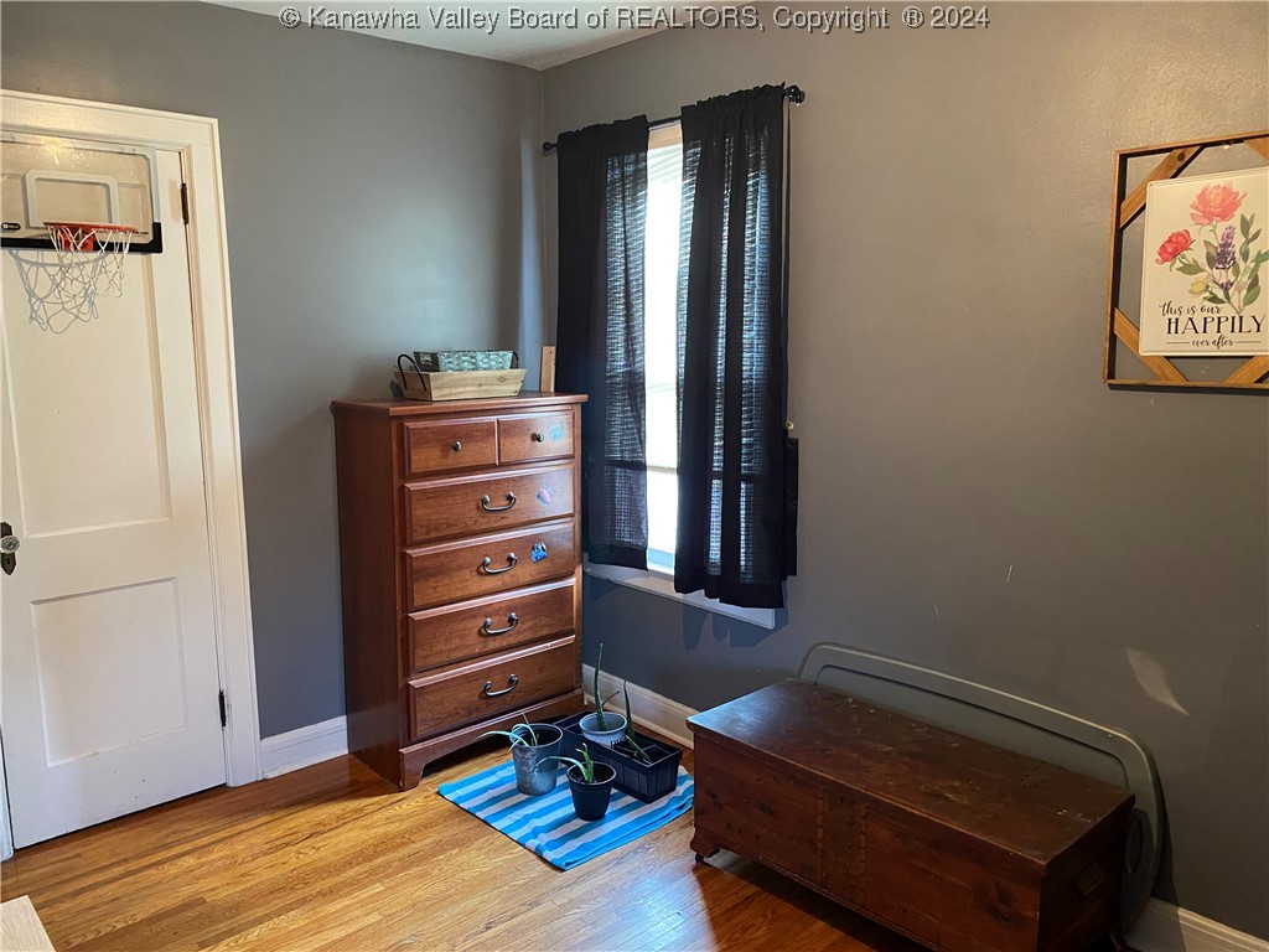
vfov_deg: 53.1
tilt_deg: -8.2
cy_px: 476
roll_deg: +0.8
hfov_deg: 67.3
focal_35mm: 26
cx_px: 634
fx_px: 953
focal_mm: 4.25
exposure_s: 1/30
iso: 500
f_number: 1.8
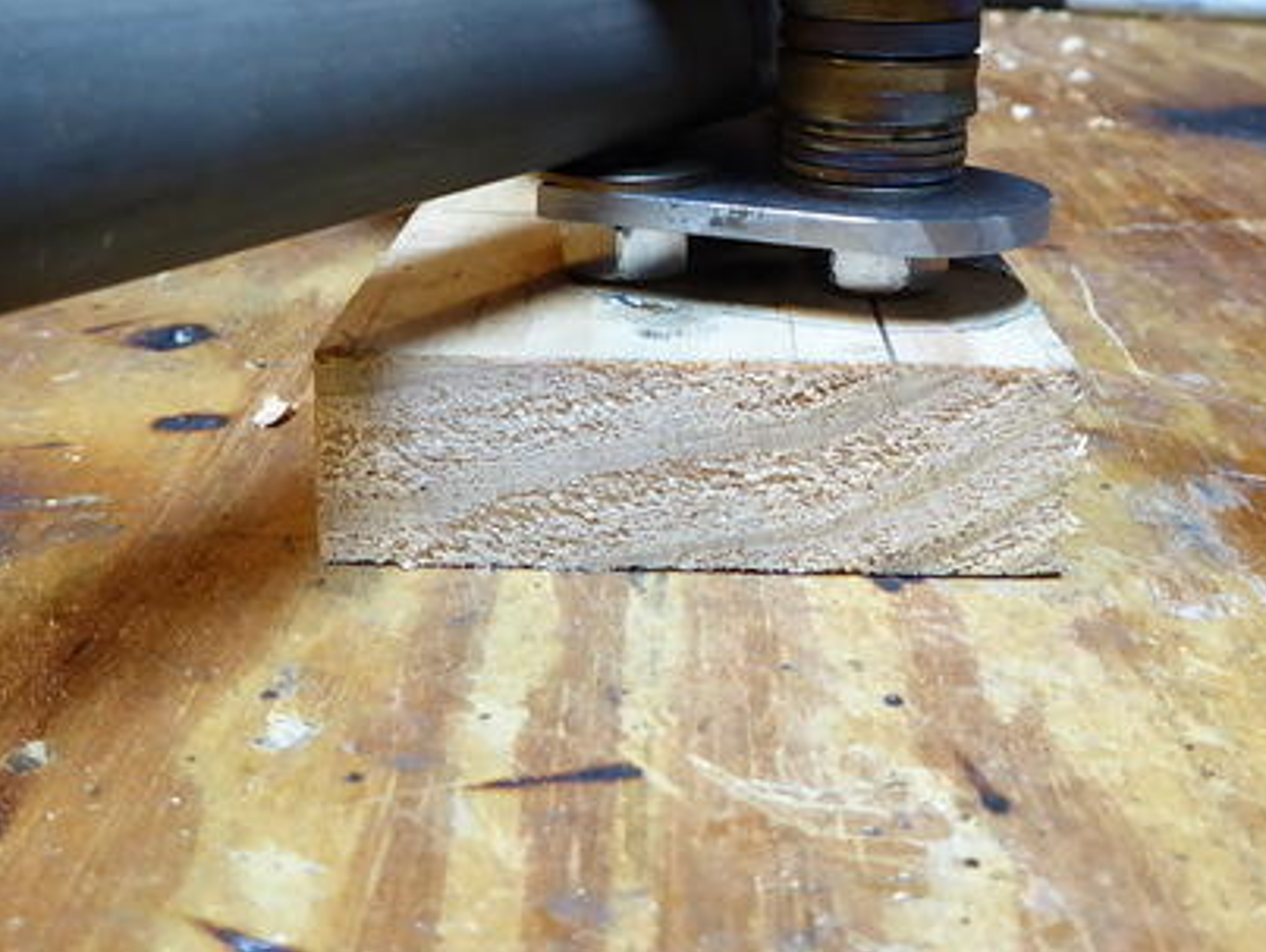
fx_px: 1684
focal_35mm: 46
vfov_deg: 31.2
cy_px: 273
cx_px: 748
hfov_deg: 41.1
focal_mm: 5
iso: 400
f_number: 3.5
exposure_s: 1/20
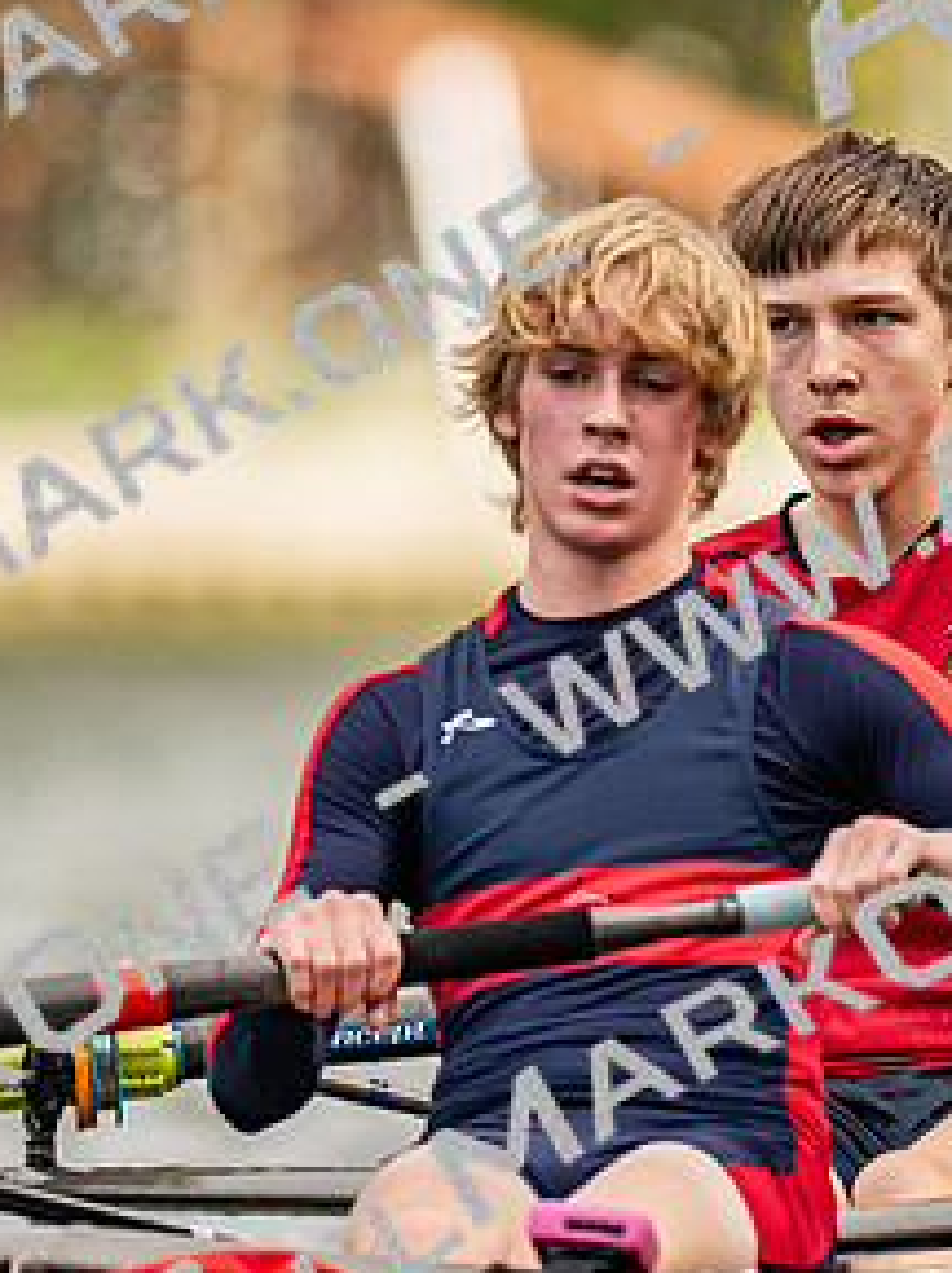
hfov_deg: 0.9
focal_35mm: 1741
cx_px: 1045
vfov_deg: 1.1
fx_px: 63983
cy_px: 769
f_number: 4
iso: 360
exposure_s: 1/2500
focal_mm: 600
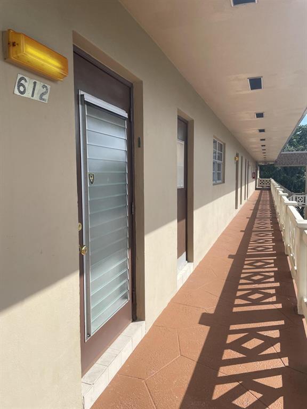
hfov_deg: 53.1
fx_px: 307
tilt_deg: -4.8
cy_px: 204
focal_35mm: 26
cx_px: 154
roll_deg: -0.2
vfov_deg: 67.3
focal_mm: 4.2
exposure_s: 1/3731
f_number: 1.6
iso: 32
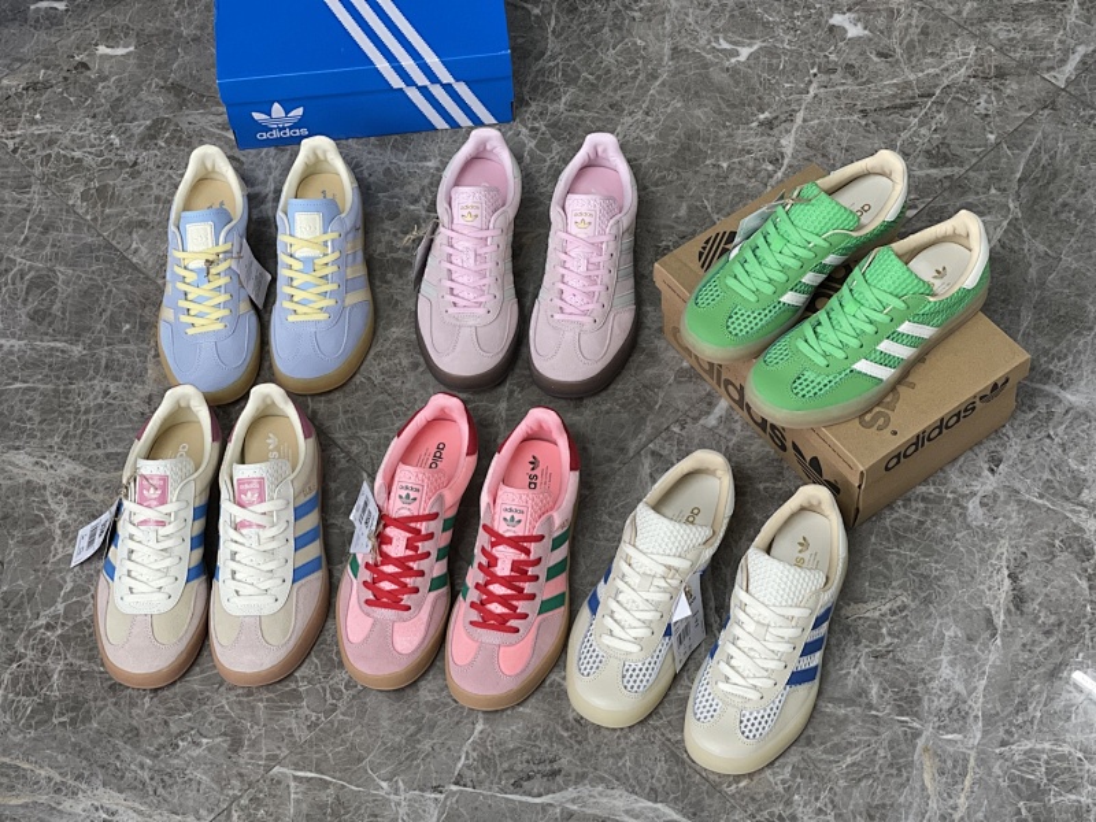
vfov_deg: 22.9
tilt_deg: -56.0
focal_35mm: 64
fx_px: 2026
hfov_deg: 30.3
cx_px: 548
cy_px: 411
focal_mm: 7.5
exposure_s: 1/121
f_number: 2.2
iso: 200
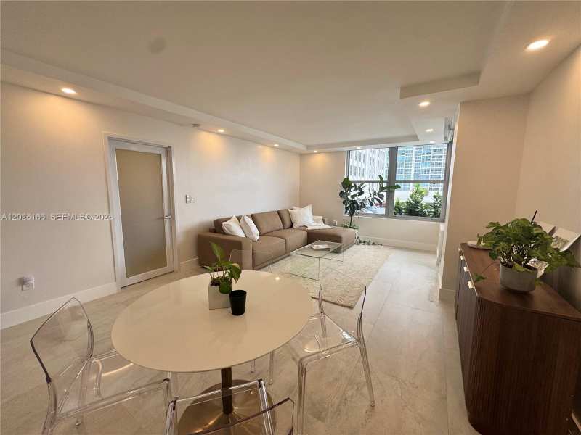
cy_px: 218
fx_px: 235
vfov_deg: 85.7
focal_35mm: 14
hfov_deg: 102.1
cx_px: 290
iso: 64
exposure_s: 1/120
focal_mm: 2.22
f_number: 2.2
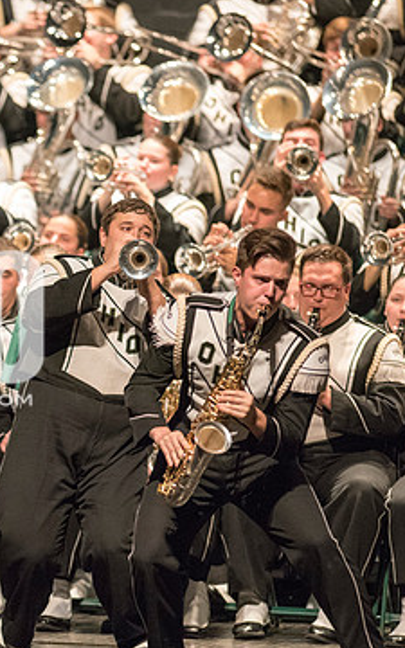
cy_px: 336
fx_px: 8706
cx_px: -92
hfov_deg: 2.7
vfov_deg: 4.3
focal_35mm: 493
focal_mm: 300
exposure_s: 1/500
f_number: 2.8
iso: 4000
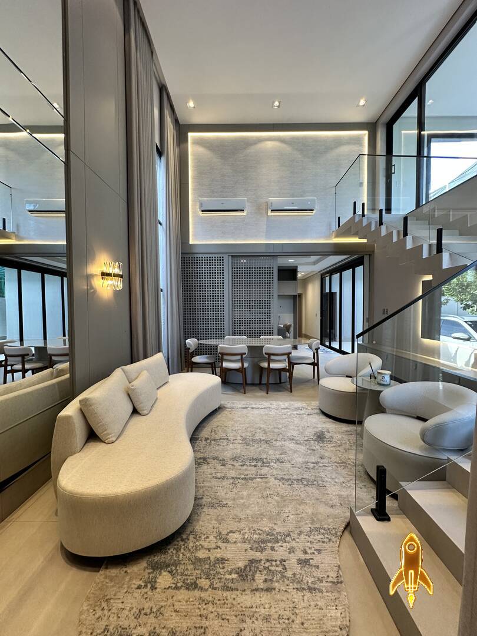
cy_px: 318
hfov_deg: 85.7
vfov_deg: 102.1
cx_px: 238
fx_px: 257
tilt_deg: +1.3
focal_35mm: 14
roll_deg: -0.1
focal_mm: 2.22
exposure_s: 1/120
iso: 160
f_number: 2.2
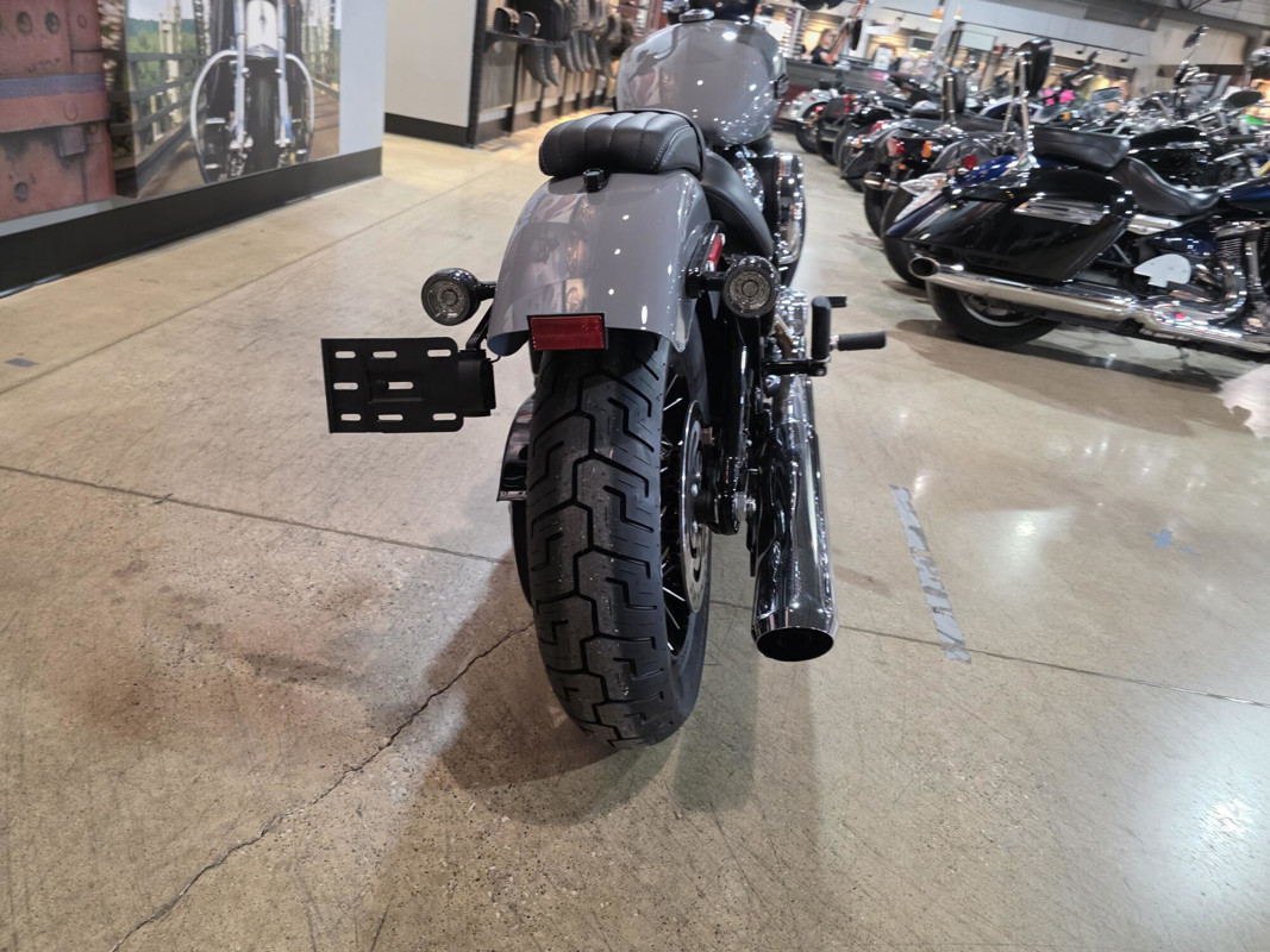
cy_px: 476
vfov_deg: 58.9
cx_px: 635
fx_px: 844
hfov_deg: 73.9
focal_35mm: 23
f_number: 1.7
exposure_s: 1/120
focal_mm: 6.3
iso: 800
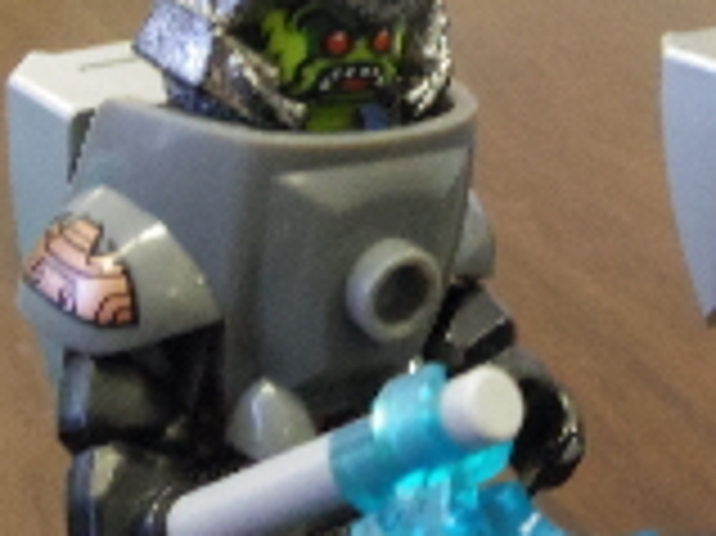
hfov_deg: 17.3
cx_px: 522
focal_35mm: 113
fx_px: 2336
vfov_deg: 13.0
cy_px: 81
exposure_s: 1/50
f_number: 4.5
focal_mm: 5.5
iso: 1000
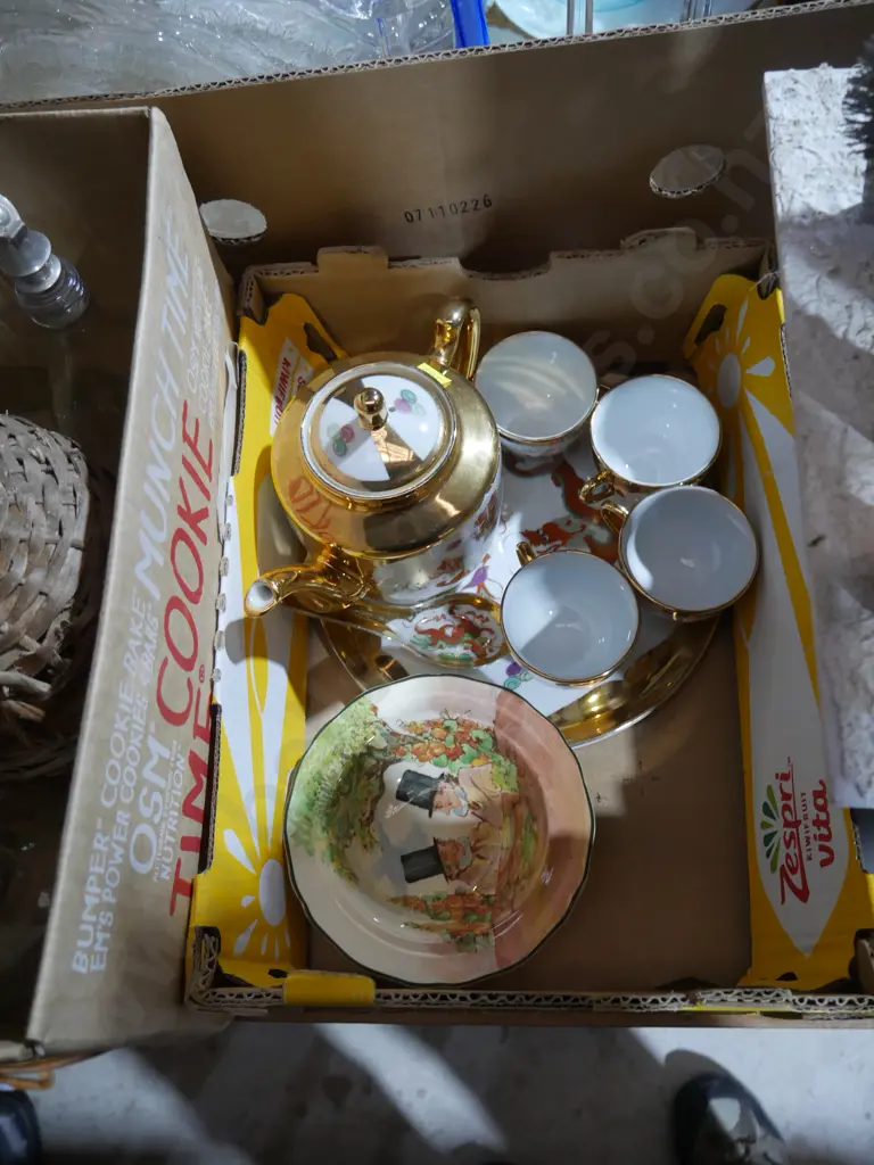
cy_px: 582
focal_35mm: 28
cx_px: 437
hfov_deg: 49.7
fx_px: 943
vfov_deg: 63.4
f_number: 3.5
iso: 800
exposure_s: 1/60
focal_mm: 14
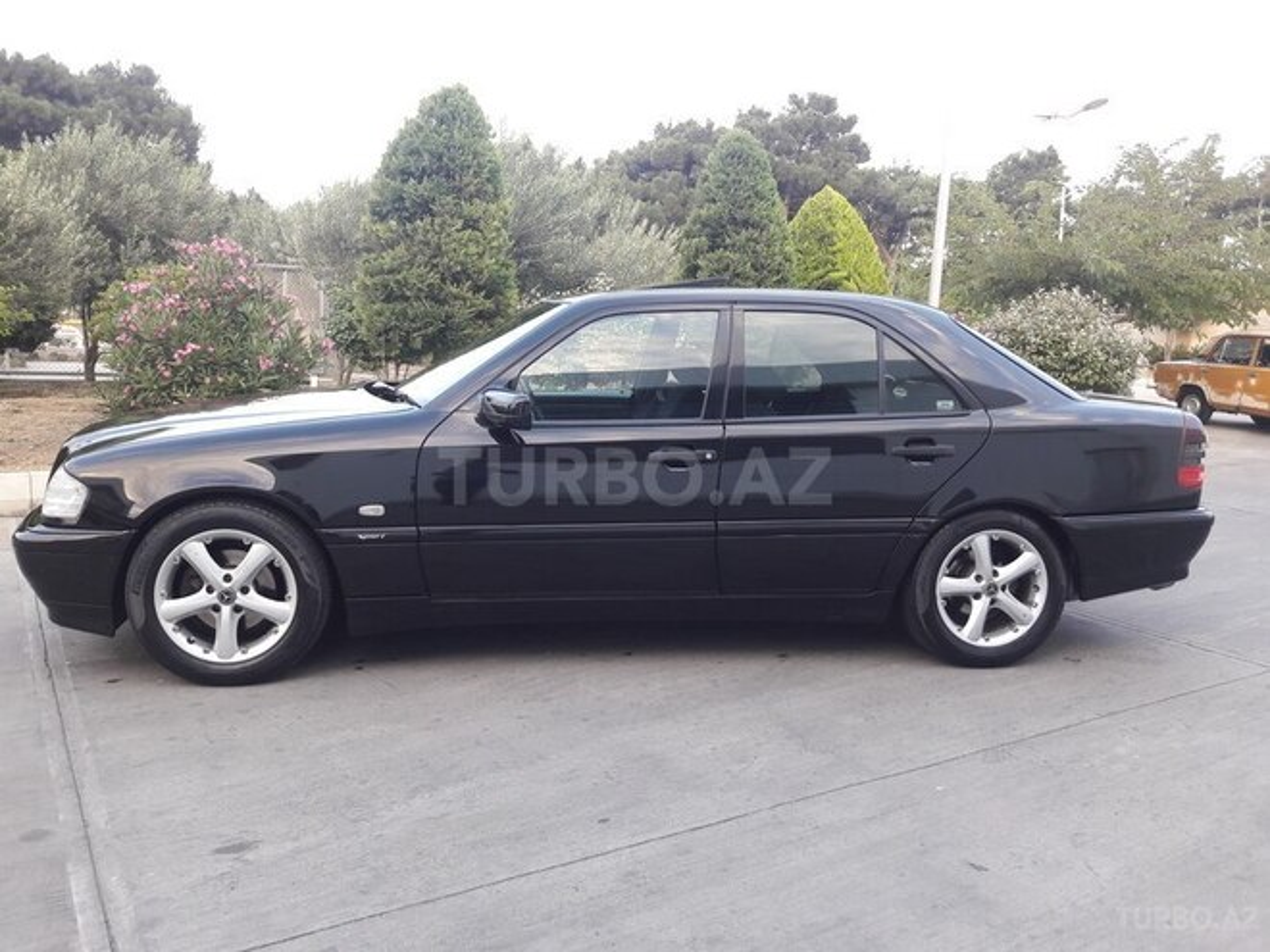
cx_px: 635
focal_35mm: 28
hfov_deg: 63.4
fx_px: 1027
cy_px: 476
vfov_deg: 49.7
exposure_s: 1/33
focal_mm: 3.7
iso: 40
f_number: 1.9
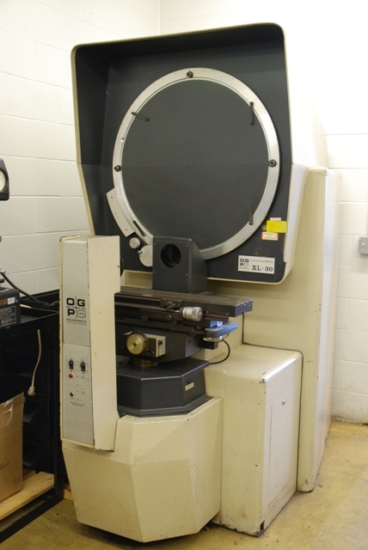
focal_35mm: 40
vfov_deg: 47.9
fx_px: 620
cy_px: 275
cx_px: 184
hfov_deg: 33.1
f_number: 3.8
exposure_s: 1/5
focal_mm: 27
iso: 320
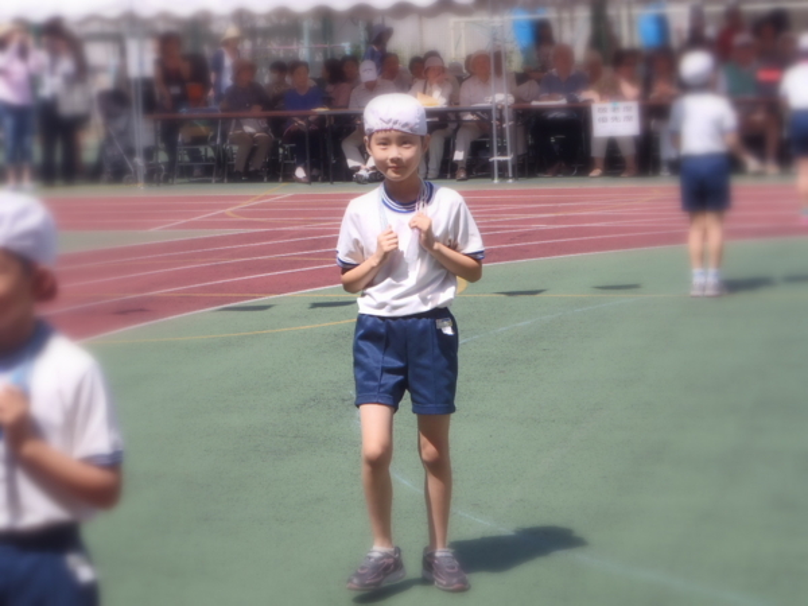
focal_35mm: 91
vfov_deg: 16.2
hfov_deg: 21.5
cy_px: 303
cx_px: 404
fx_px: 2124
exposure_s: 1/500
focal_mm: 16.25
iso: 125
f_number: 4.7
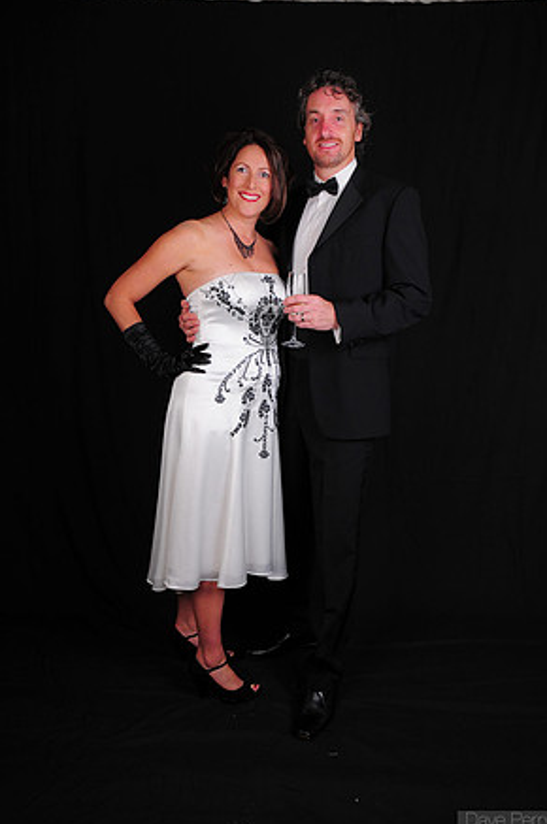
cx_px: 280
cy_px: 415
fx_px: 777
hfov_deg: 38.8
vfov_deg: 55.9
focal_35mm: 34
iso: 200
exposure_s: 1/125
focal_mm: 22
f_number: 8
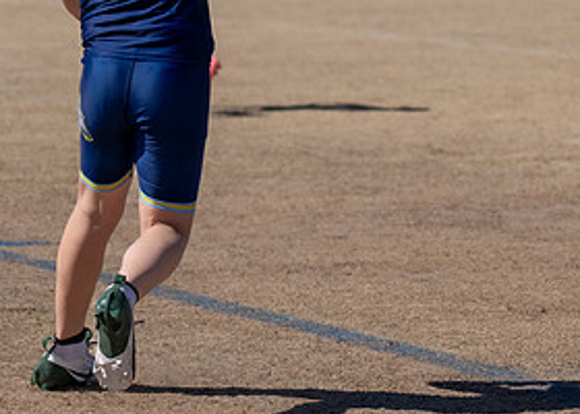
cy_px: 31
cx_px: 163
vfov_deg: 6.5
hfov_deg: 9.1
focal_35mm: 222
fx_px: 3657
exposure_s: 1/8000
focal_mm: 70
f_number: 2.8
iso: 100
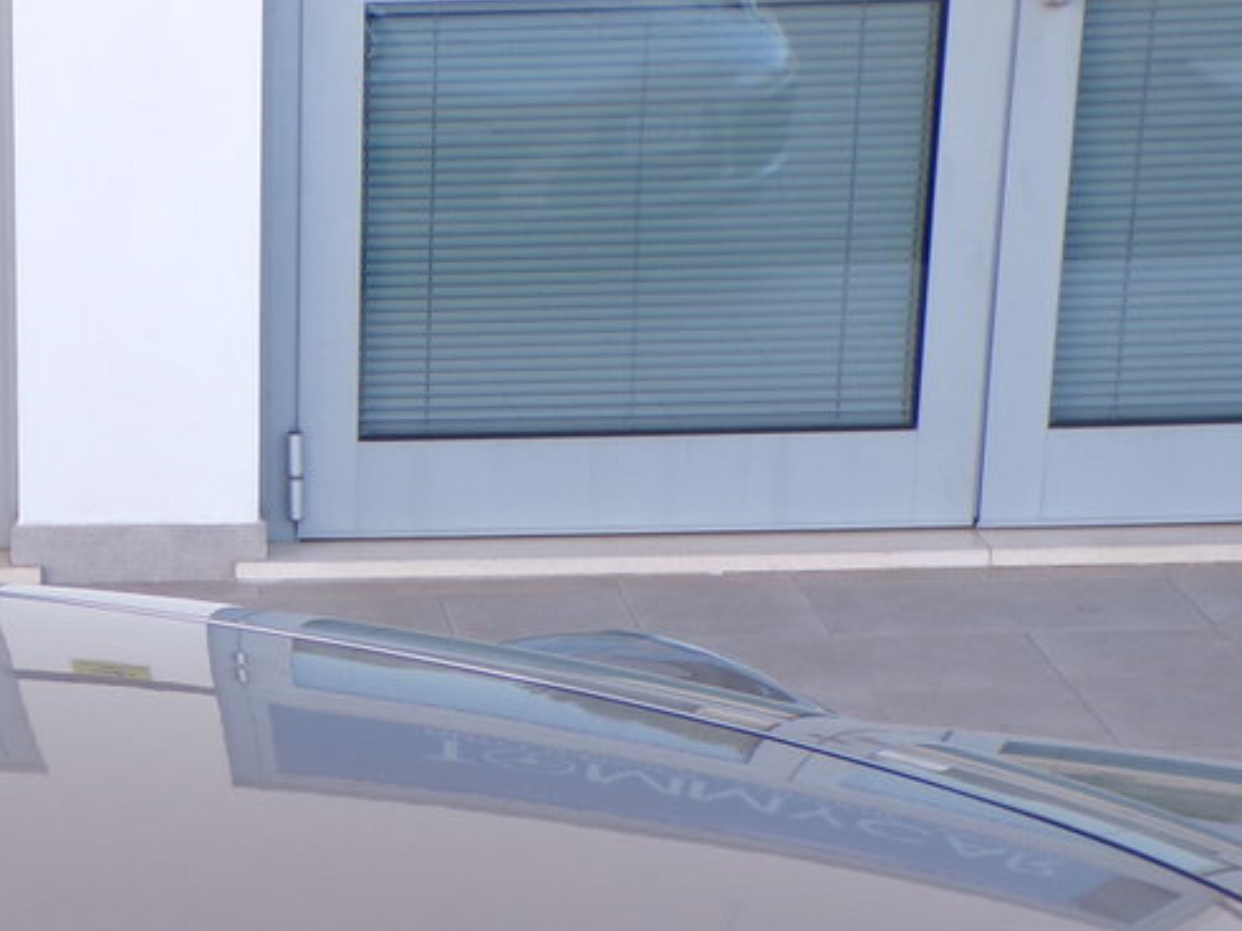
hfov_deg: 18.7
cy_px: 946
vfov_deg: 14.3
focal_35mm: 102
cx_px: -8
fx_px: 3660
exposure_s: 1/125
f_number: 3.5
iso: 100
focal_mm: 8.7
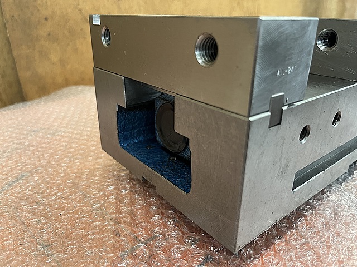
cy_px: 134
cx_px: 178
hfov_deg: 67.3
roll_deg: +1.7
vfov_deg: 53.1
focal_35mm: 26
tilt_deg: -25.7
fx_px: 268
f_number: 1.6
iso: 250
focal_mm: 5.1
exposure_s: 1/60
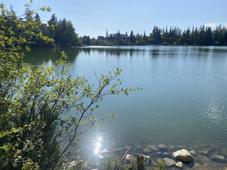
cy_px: 85
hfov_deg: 67.3
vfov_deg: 53.1
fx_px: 170
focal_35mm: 26
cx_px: 114
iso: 32
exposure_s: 1/3984
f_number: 1.8
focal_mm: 4.25
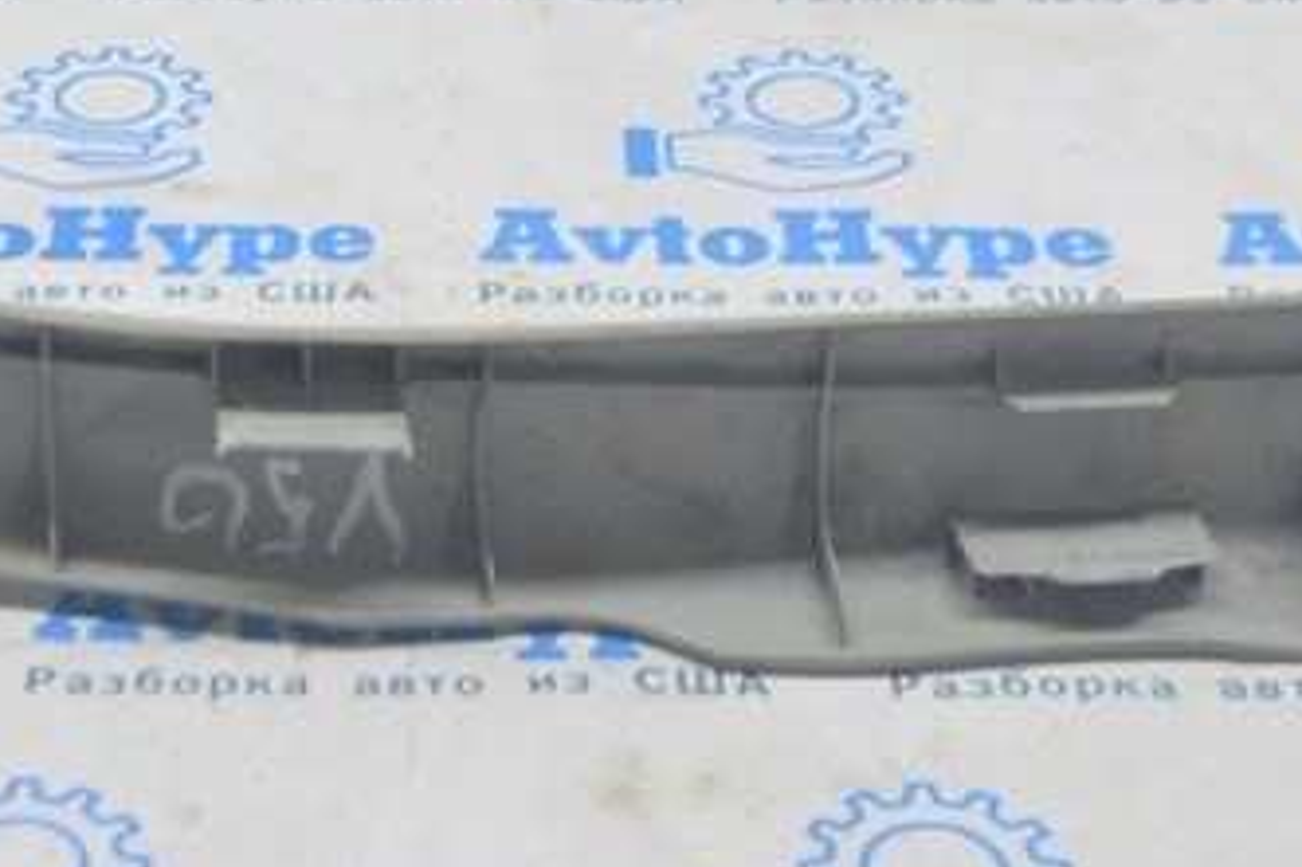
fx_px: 4012
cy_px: 304
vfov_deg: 12.3
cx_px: 275
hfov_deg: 18.3
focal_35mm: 111
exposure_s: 1/40
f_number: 4
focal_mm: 24
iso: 400
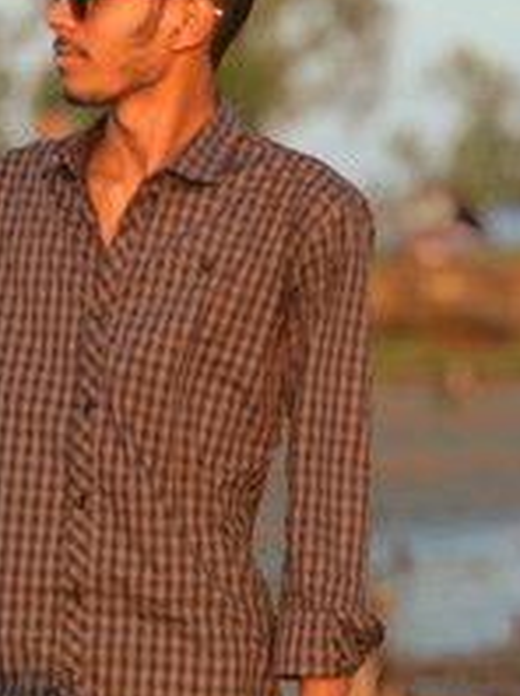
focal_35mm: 182
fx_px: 3653
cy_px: 158
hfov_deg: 8.1
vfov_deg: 10.8
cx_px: 286
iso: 100
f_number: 0.95
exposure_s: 1/141
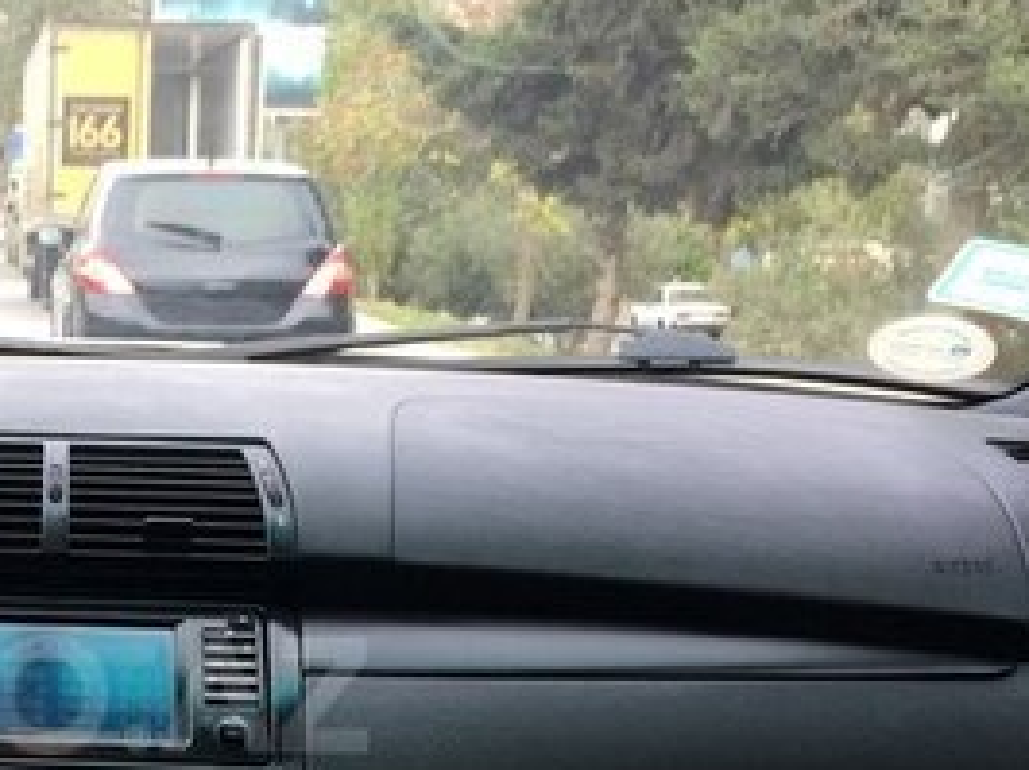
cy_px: 695
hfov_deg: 25.6
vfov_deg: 20.0
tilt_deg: -12.6
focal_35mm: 72
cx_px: -27
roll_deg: +1.4
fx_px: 2138
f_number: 2.2
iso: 32
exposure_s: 1/100
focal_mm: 4.15
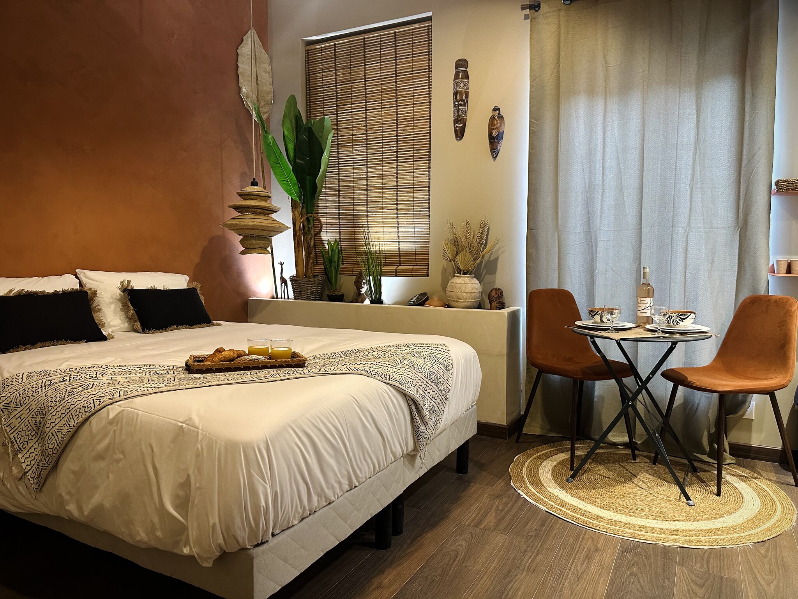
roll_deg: -0.1
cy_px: 300
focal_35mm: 24
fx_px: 553
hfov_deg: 71.6
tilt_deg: -4.5
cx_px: 399
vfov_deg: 56.8
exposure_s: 1/50
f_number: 1.78
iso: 320
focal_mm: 6.86
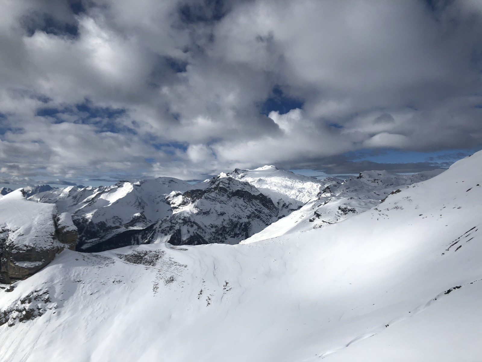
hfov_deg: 63.4
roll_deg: +2.7
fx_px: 390
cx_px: 241
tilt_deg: +3.9
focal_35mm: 28
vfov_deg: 49.7
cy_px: 181
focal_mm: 4
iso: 20
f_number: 1.8
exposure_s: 1/3205
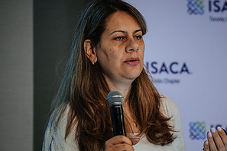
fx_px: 2131
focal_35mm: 338
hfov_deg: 6.1
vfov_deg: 4.1
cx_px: 180
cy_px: 109
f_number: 3.2
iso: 800
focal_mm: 115
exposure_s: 1/60
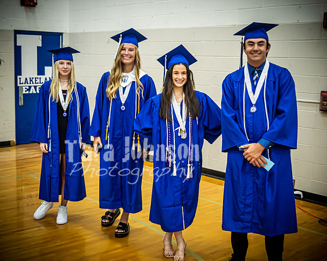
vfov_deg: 30.8
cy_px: 130
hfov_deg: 38.0
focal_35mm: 49
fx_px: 475
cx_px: 148
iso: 2000
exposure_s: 1/200
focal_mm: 29
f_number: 2.8
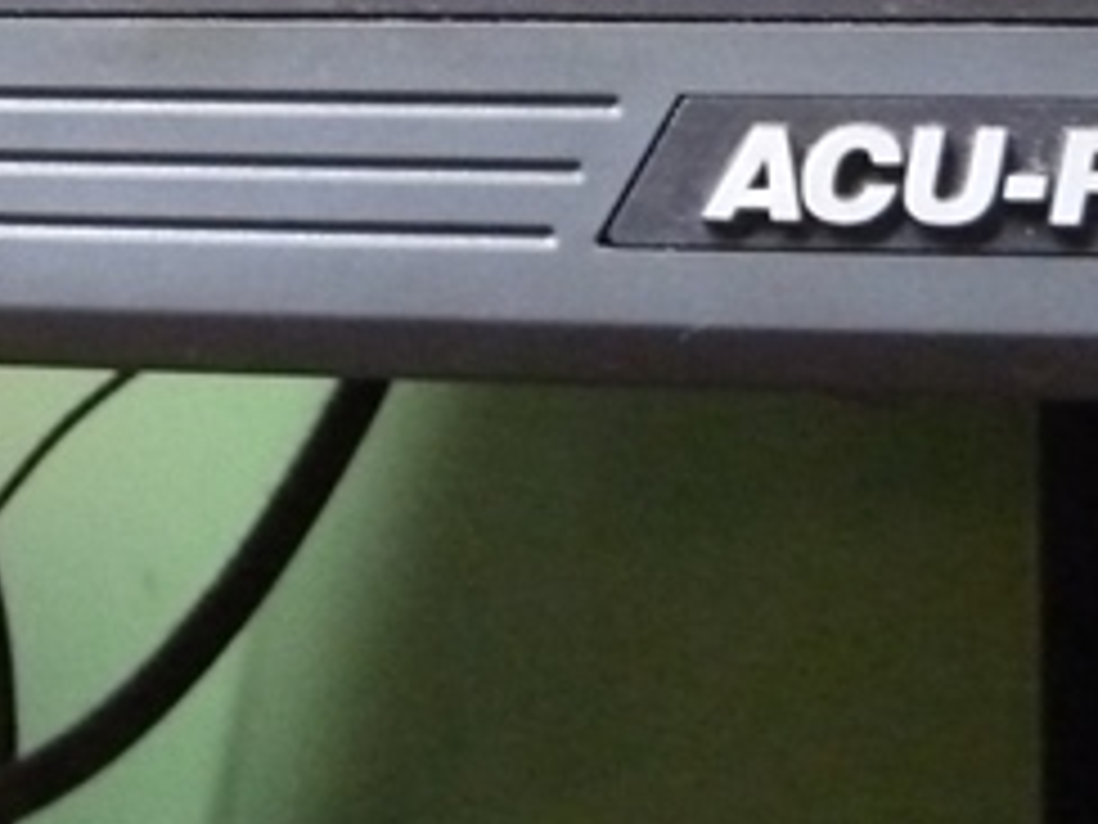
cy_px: -302
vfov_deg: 16.8
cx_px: -144
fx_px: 2601
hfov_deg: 22.4
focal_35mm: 82
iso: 800
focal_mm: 4.1
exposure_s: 1/15
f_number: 3.3
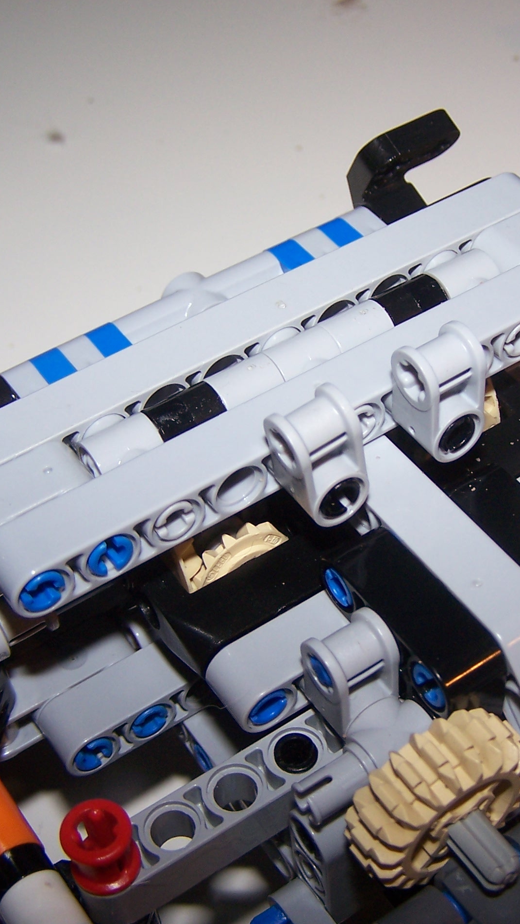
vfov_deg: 37.2
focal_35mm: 56
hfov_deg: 21.3
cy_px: 464
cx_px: 396
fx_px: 1373
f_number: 2.8
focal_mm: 6.3
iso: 80
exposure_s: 1/60
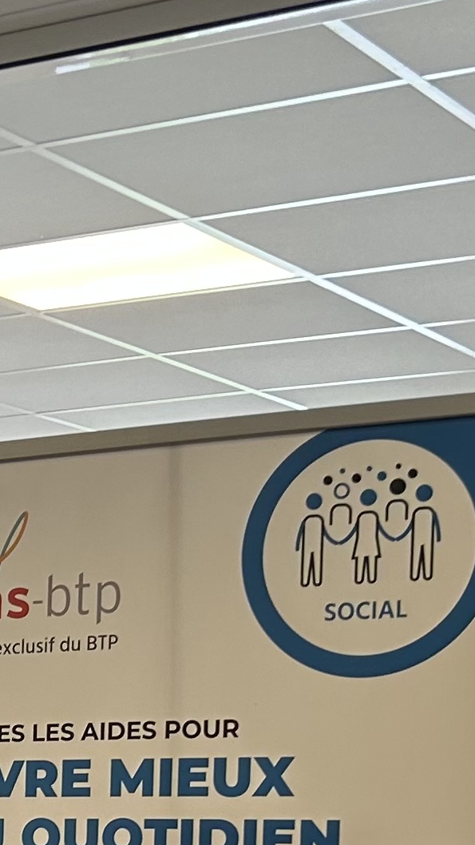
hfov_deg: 10.3
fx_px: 2419
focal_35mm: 108
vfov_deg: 18.9
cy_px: 970
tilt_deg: -4.0
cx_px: -505
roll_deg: -0.5
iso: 64
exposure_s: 1/100
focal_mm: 5.7
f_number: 1.5
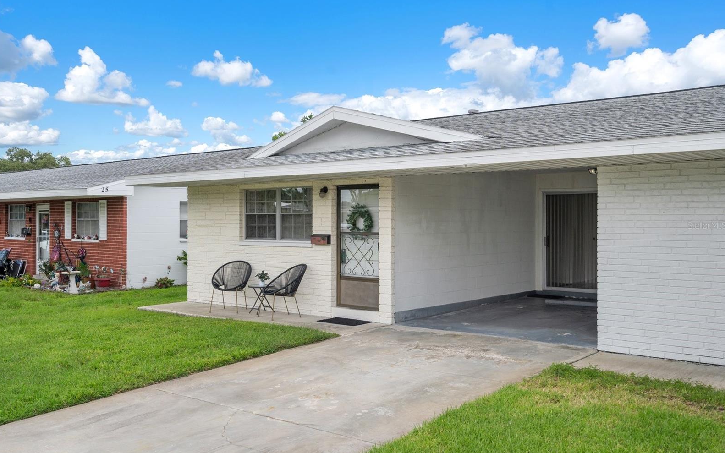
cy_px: 225
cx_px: 362
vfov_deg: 37.3
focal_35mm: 34
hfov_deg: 56.7
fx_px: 672
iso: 320
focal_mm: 33
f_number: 8
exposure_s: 1/160
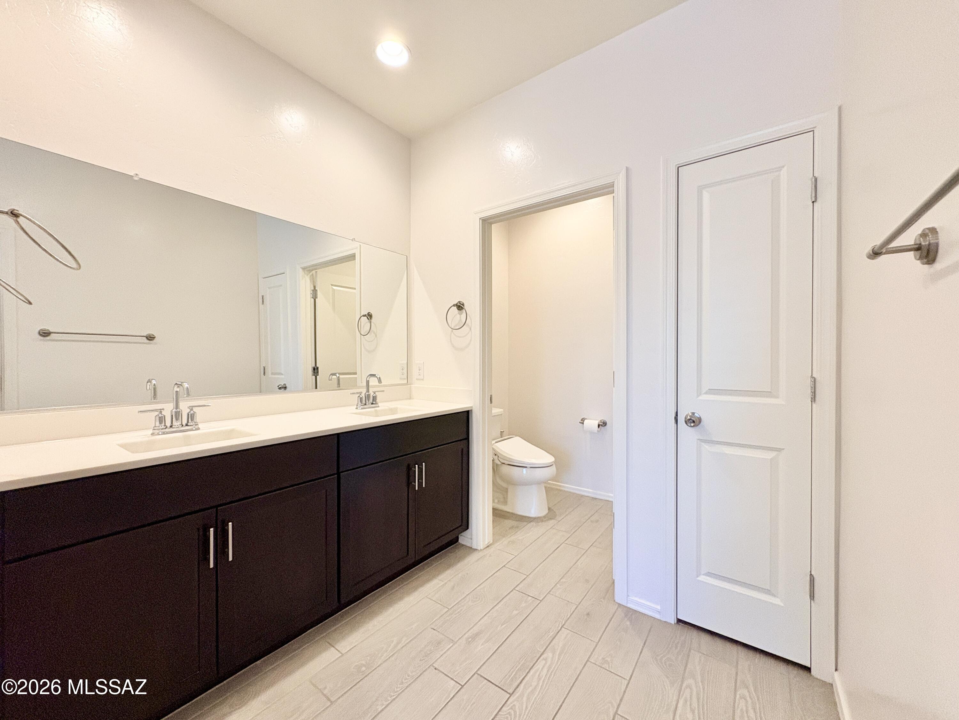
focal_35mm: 14
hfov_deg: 102.1
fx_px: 388
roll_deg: +0.4
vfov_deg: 85.7
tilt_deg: +0.3
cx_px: 480
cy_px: 360
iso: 200
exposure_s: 1/120
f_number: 2.2
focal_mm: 2.22
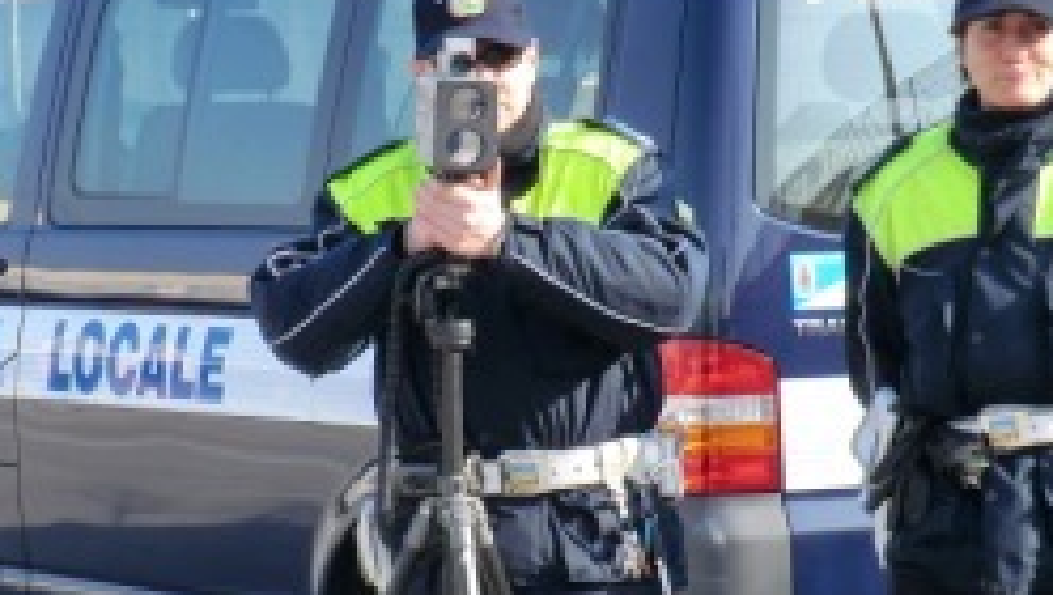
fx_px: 4890
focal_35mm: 175
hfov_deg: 12.3
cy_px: 514
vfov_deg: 6.9
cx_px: 493
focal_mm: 16
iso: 64
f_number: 4.8
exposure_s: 1/125
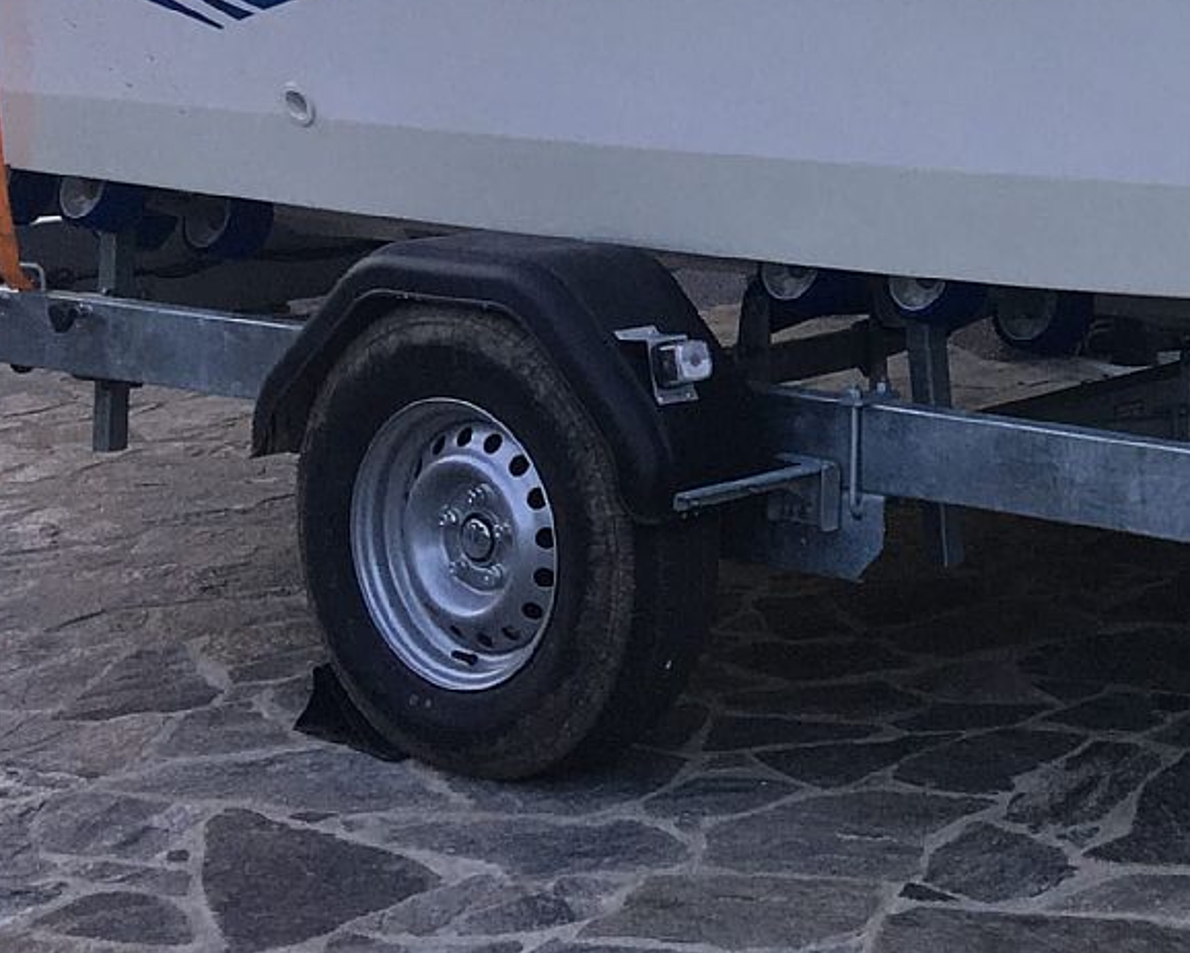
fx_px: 3312
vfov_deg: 16.0
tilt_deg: -1.3
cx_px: 1789
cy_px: -31
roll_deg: -4.3
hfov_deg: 18.1
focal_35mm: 94
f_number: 2.2
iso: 40
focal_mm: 4.15
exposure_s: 1/100
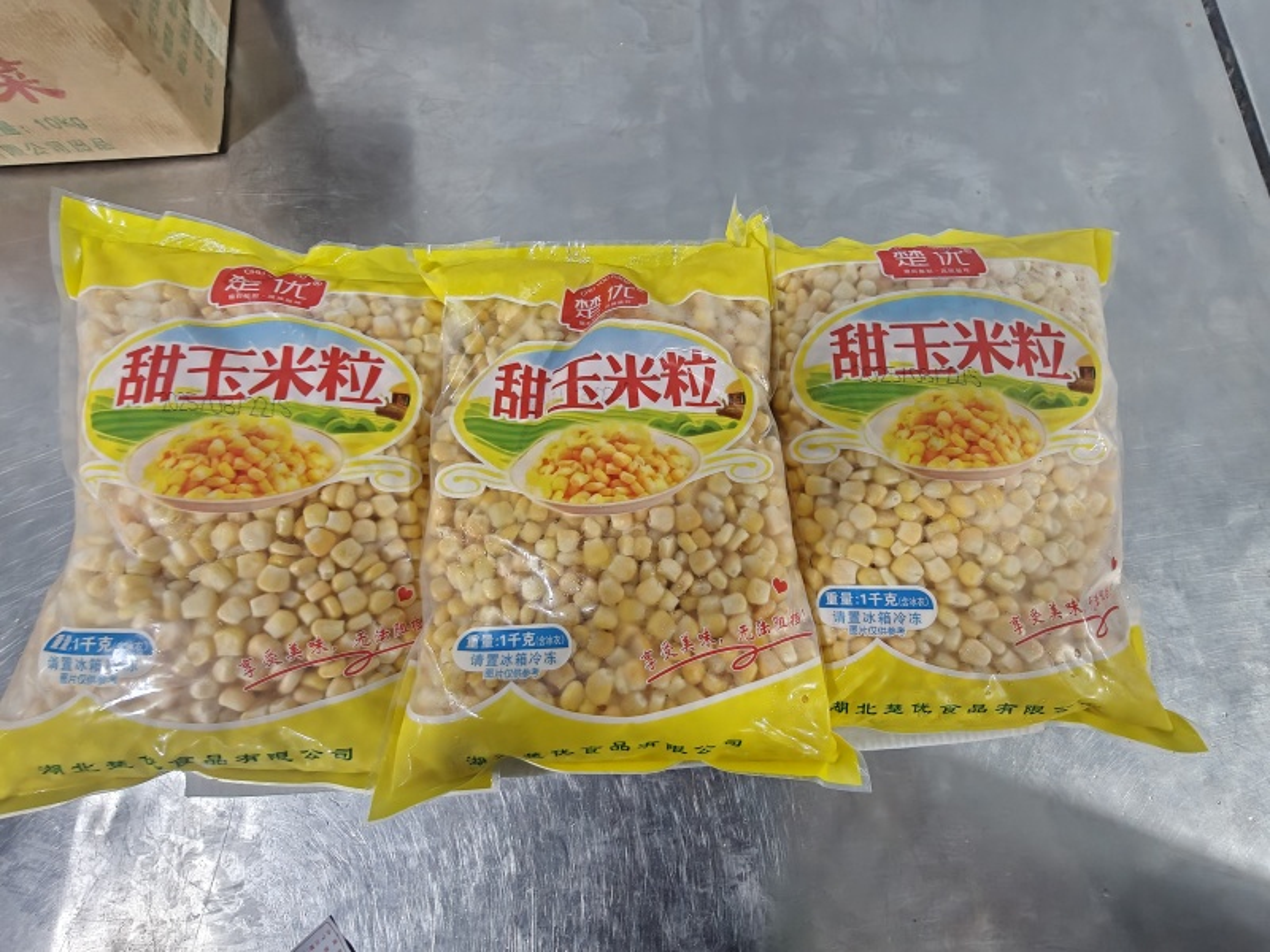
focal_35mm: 15
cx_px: 635
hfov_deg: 98.2
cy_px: 476
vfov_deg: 81.7
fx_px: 550
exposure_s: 1/63
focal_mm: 2.3
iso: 6400
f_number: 2
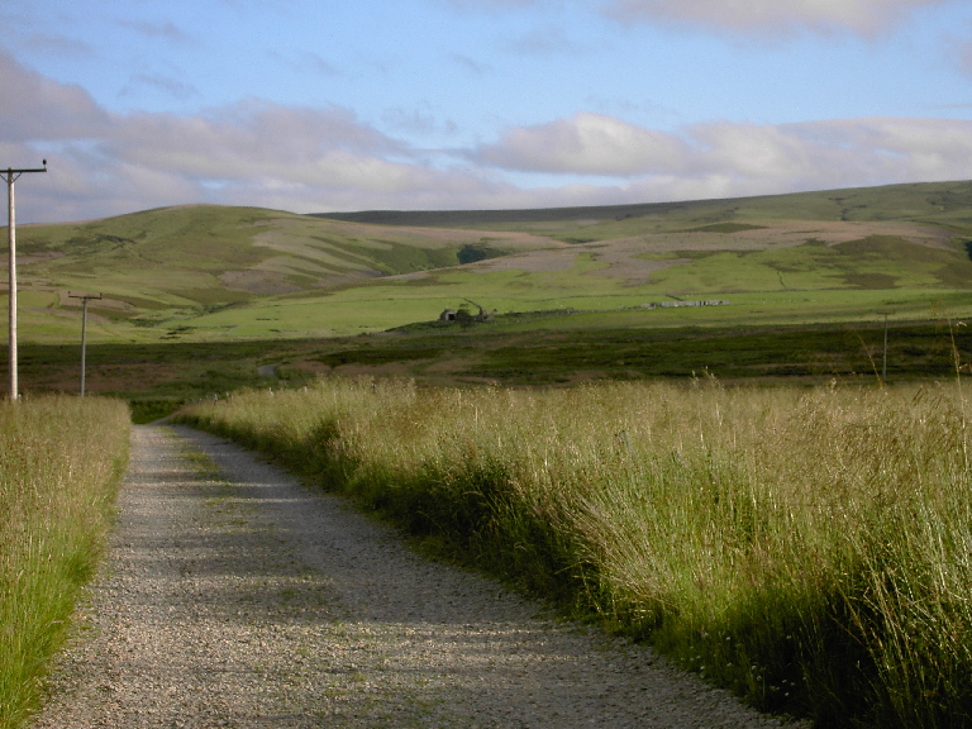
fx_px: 2948
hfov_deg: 18.7
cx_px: 486
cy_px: 364
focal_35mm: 105
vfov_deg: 14.1
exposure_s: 1/200
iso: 100
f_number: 8
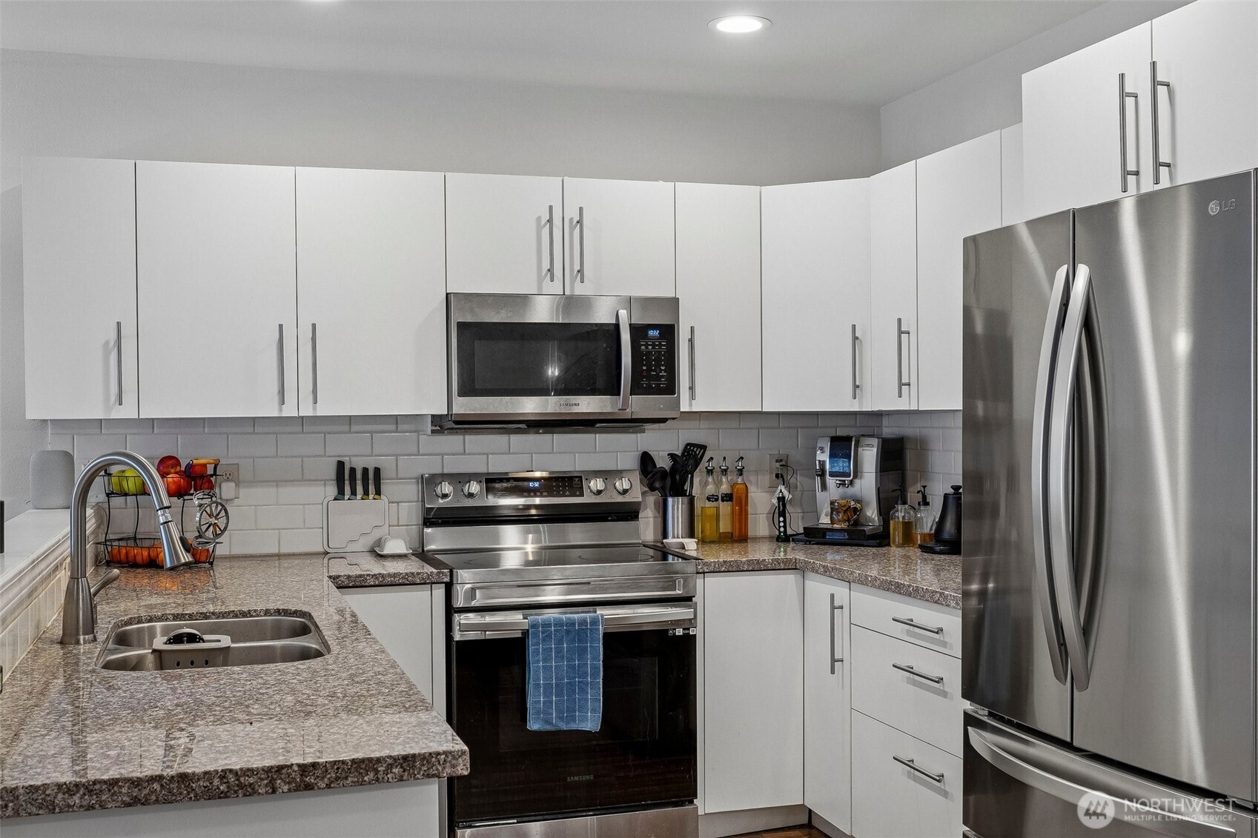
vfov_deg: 35.9
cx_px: 629
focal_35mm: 37
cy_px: 419
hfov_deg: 51.9
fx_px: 1293
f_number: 8
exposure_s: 1/10
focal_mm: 25
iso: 400
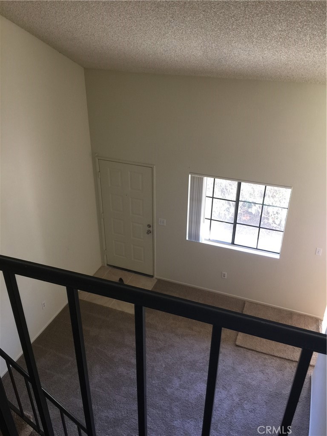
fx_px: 365
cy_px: 218
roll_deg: -0.4
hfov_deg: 48.2
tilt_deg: -28.8
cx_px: 164
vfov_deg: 61.7
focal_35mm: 29
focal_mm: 4.15
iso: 50
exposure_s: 1/15
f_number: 2.2
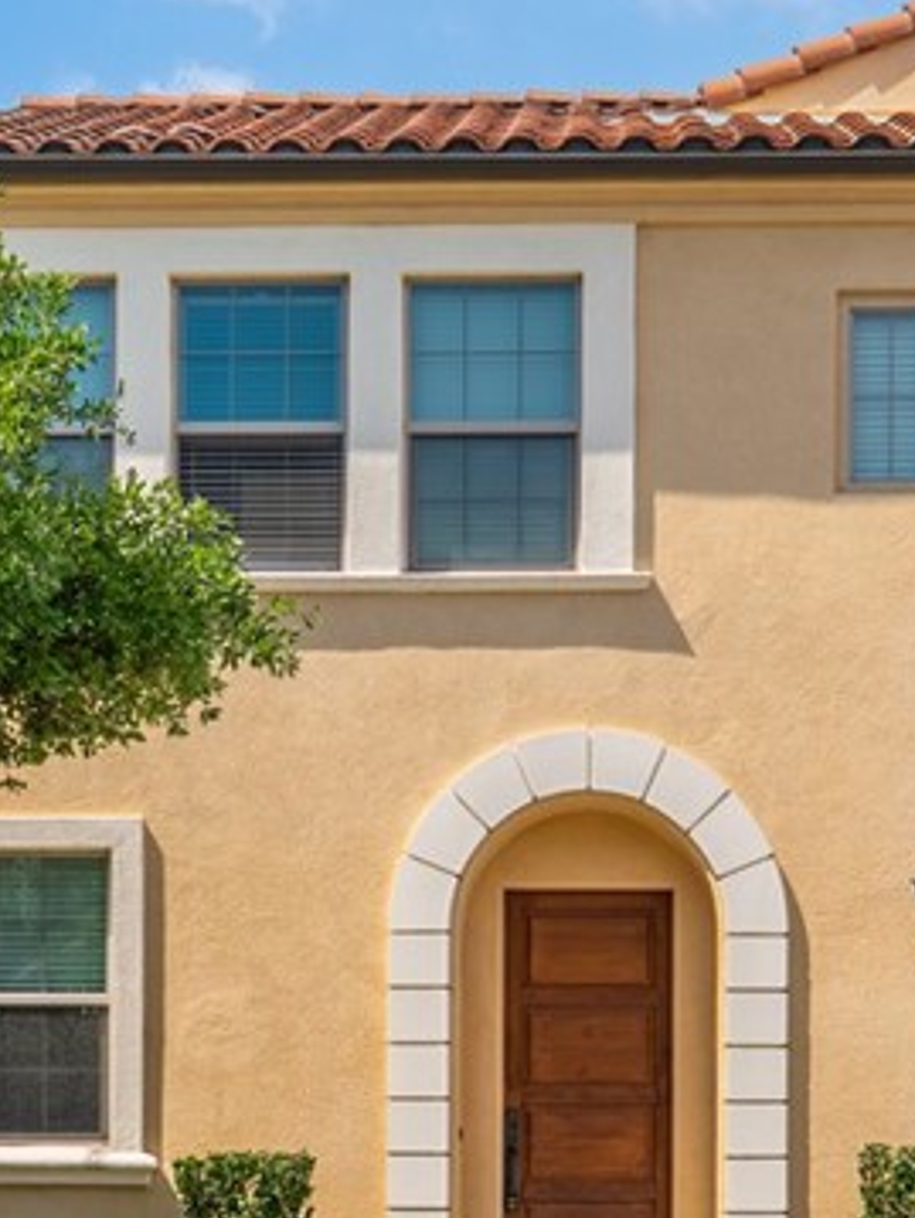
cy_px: 726
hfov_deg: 16.8
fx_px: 3098
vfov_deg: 22.2
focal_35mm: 88
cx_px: 473
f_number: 8
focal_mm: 32
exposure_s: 1/4000
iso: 100
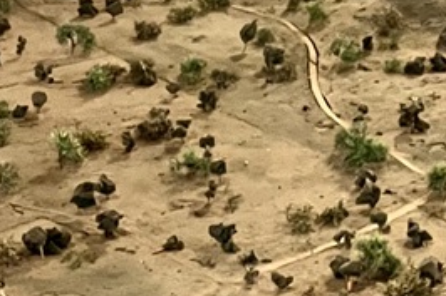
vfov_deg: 10.2
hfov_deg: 16.8
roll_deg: +1.9
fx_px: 1510
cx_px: 265
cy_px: 622
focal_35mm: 122
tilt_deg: -36.4
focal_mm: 5.1
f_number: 1.6
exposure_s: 1/25
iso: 500
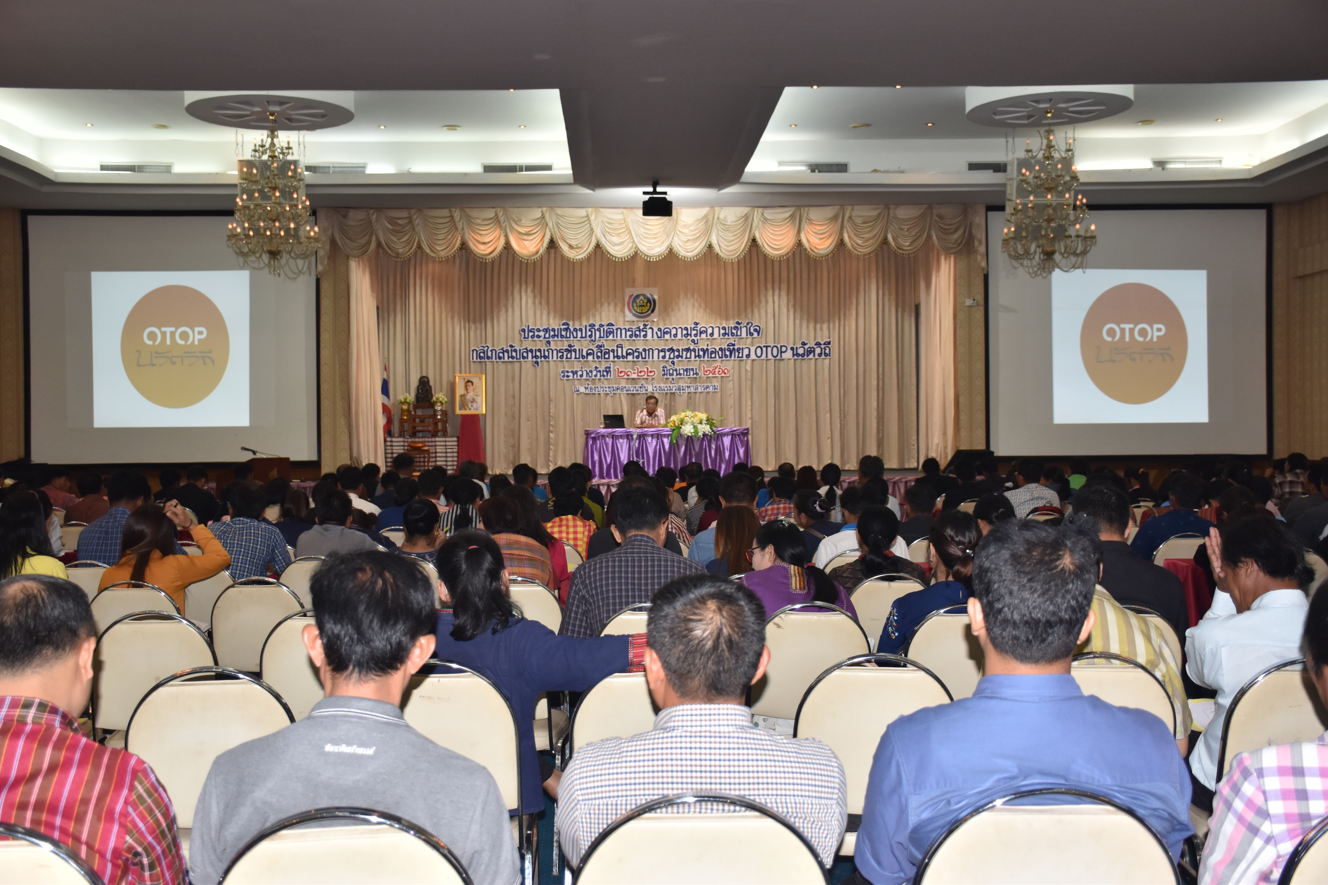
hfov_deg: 47.9
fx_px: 1494
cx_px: 664
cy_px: 442
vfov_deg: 33.0
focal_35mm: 40
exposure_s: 1/60
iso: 400
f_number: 4
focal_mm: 27
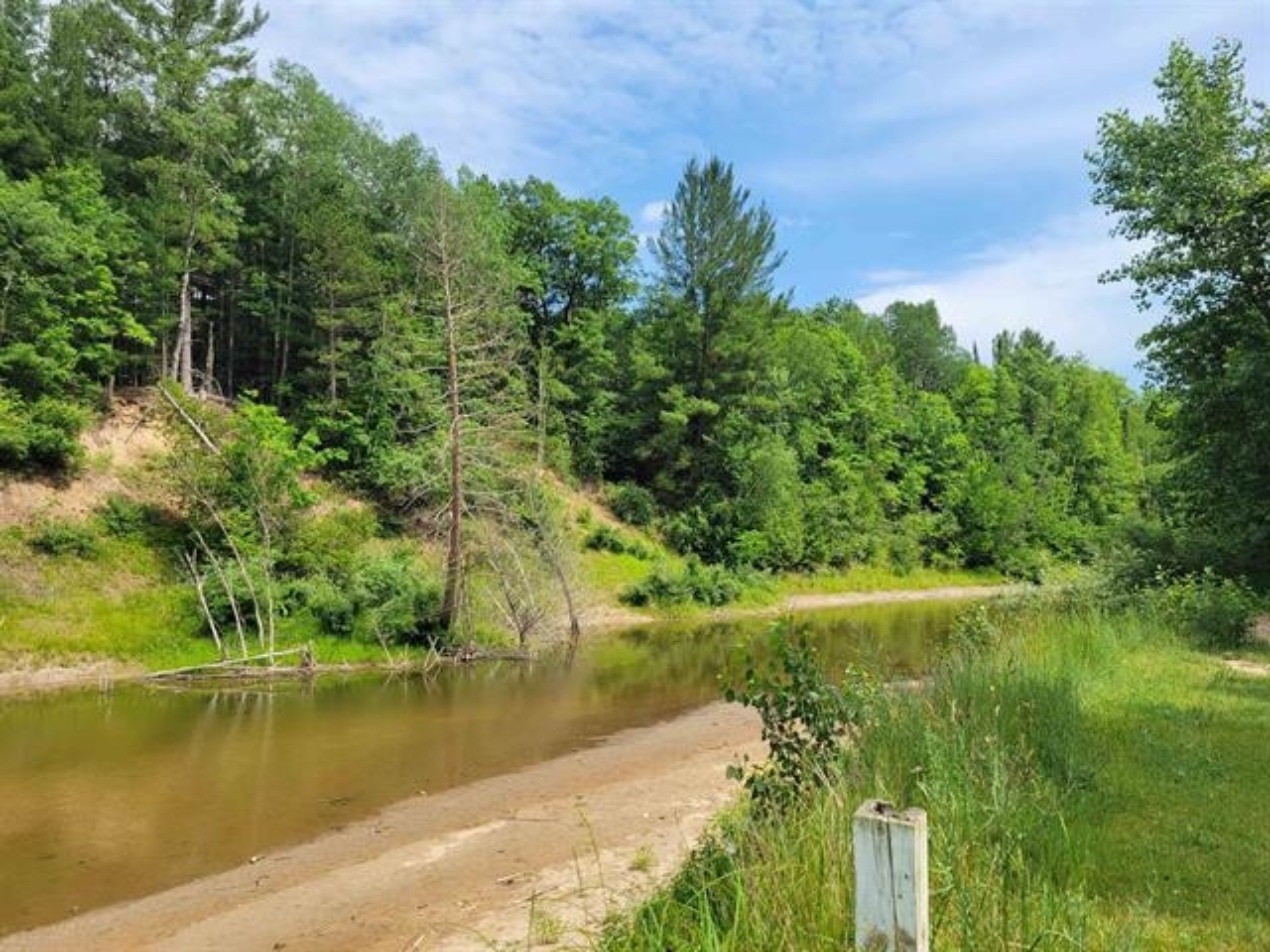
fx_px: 954
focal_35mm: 26
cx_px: 635
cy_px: 476
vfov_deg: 53.1
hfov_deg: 67.3
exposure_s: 1/2169
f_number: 1.8
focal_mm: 5.4
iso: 40
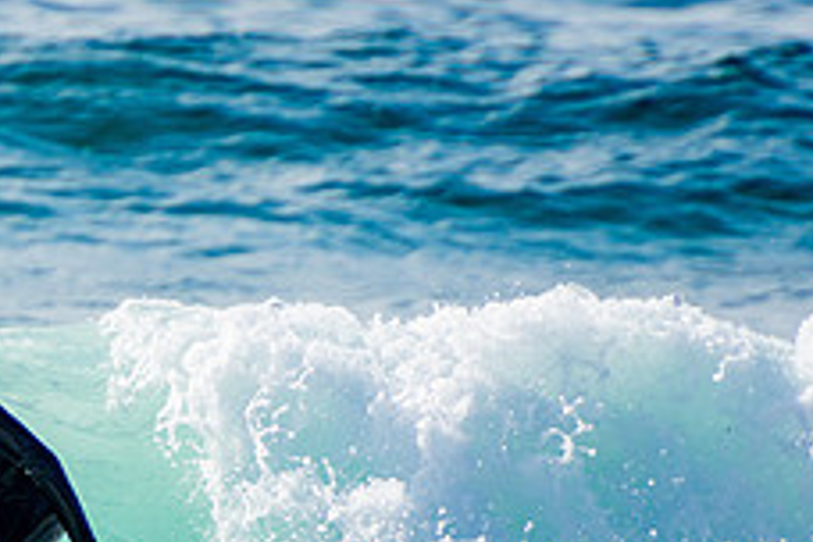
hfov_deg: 1.4
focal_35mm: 1523
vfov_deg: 0.9
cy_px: 626
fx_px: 34392
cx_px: -164
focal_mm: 400
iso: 280
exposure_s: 1/2000
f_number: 5.6
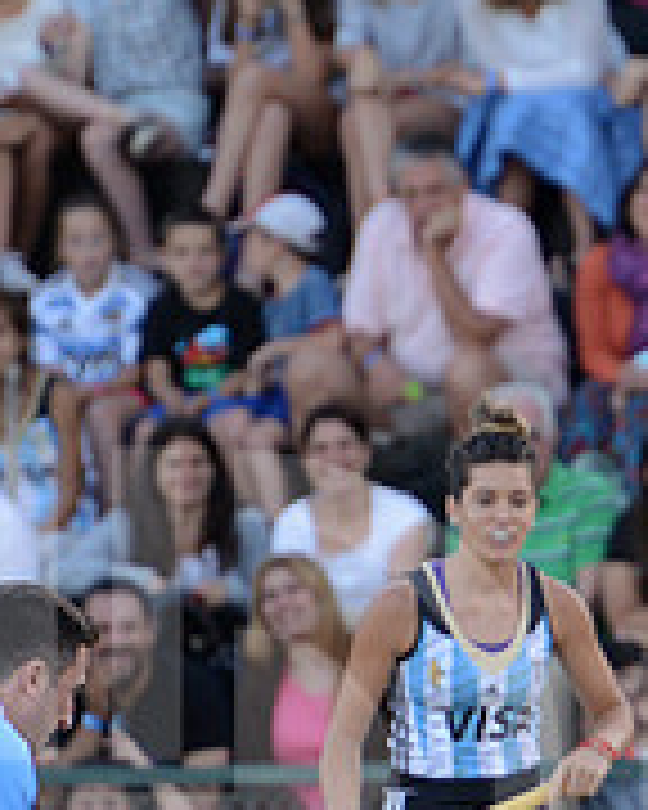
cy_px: 785
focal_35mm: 818
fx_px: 19610
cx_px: 1004
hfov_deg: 1.9
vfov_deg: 2.4
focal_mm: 270
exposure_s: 1/500
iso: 1250
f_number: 4
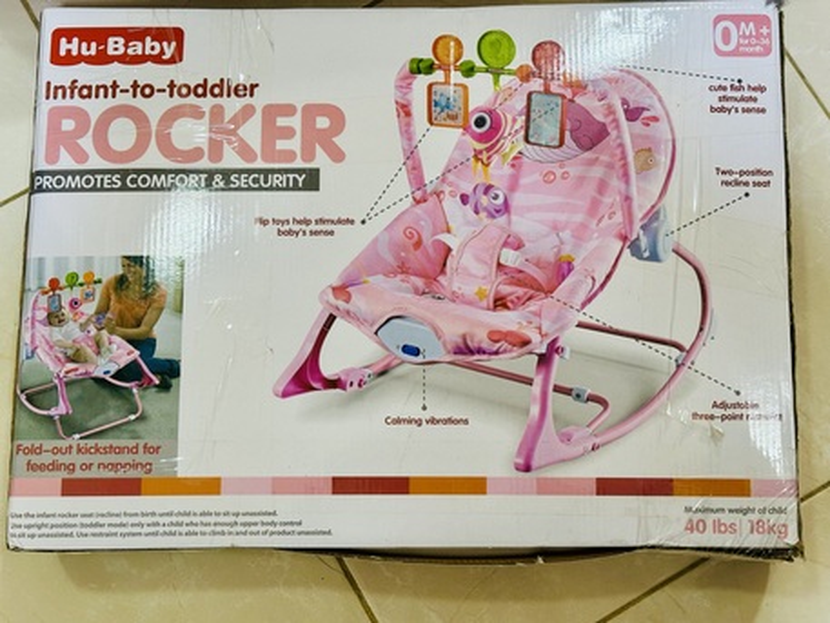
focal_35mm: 48
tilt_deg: -79.4
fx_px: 1151
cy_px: 312
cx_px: 415
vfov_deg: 30.3
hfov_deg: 39.6
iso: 160
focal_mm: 6.86
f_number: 1.78
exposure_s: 1/60
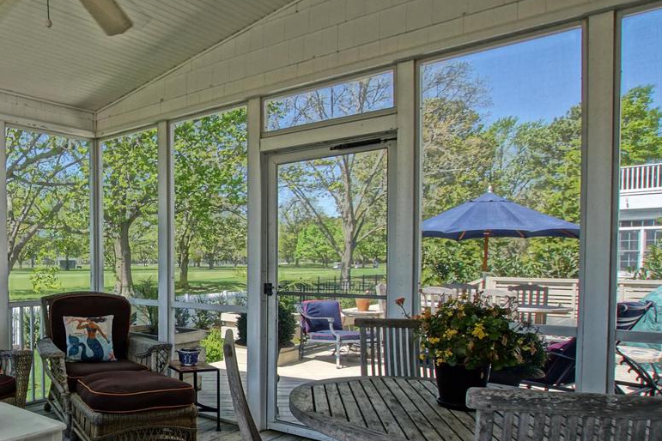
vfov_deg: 45.9
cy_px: 280
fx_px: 515
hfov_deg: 57.4
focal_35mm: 28
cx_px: 81
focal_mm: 10
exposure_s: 1/125
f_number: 5.6
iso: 100
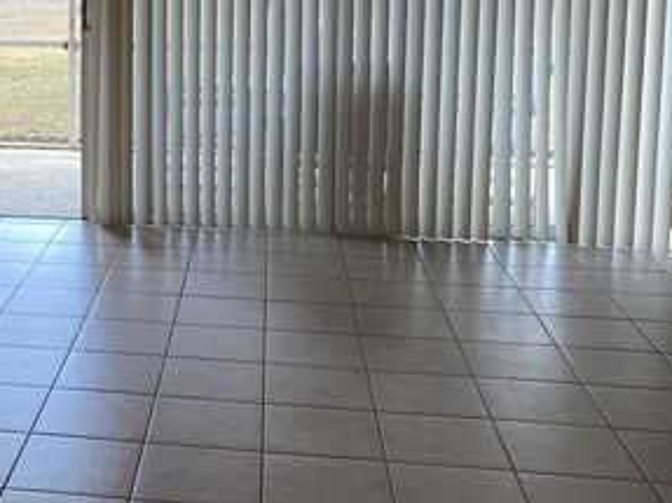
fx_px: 1125
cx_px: 68
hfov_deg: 31.7
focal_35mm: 58
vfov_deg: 24.7
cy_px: 75
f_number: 1.8
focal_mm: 4.25
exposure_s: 1/120
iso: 80
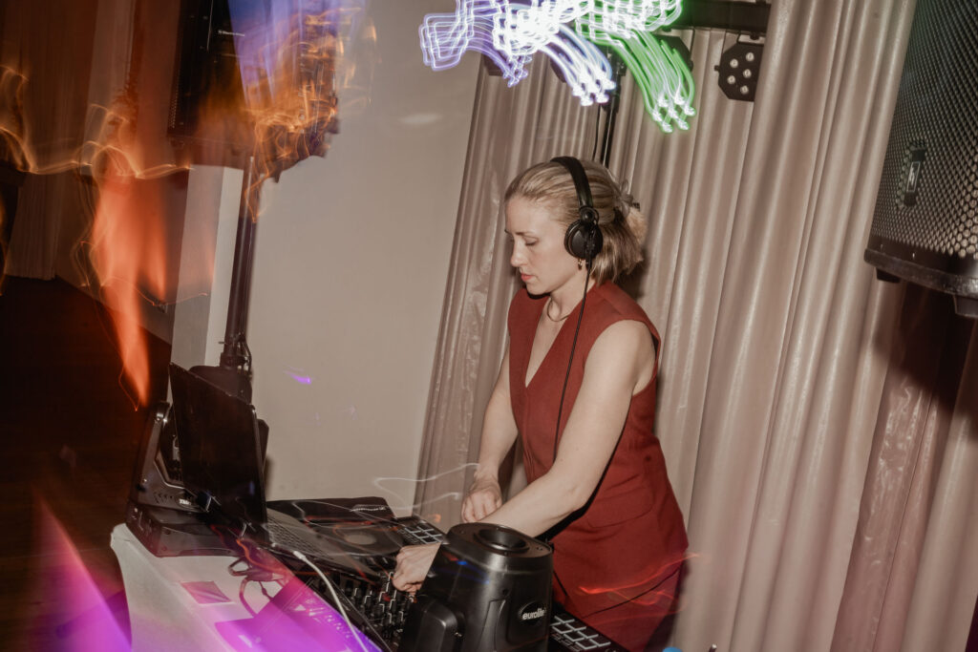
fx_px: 1050
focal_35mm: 39
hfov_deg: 49.9
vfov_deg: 34.5
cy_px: 323
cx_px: 513
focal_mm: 35
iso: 80
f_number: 16
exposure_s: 2
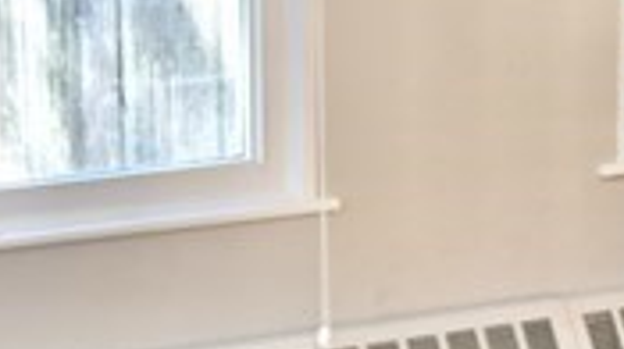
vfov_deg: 8.8
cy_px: 155
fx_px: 2282
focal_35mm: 138
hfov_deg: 15.5
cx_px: 218
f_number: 4
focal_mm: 15
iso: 400
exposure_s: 1/60
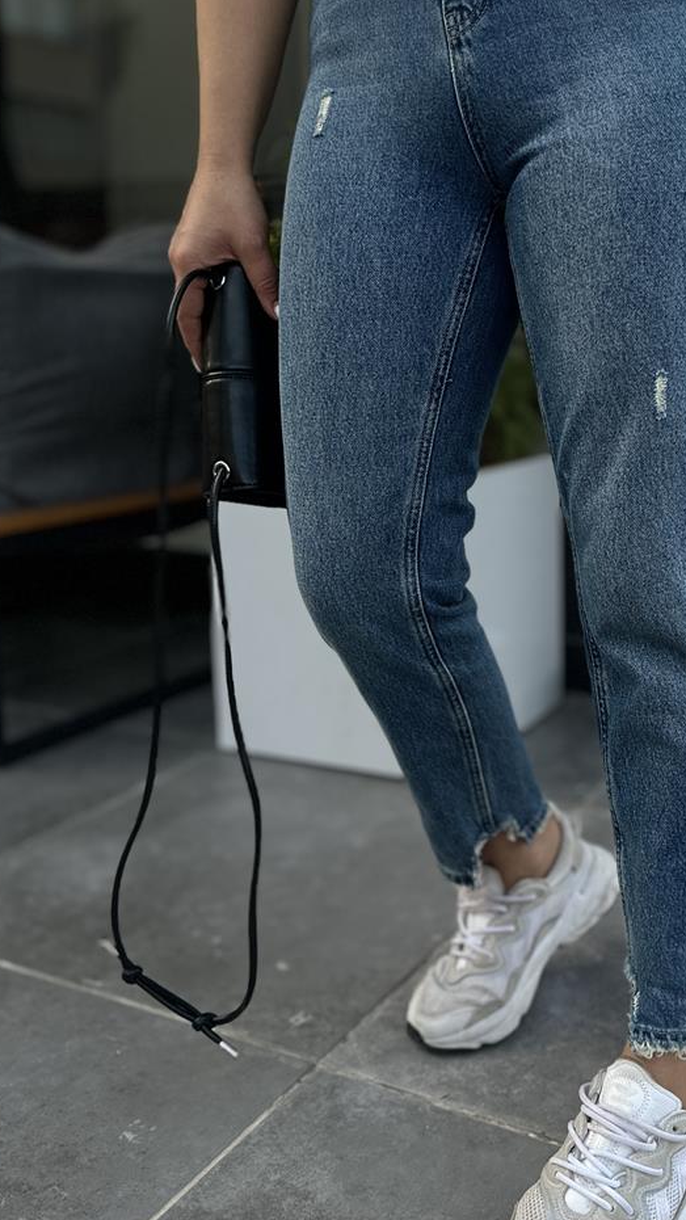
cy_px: 517
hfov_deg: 32.0
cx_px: 547
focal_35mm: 36
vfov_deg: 55.1
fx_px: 1164
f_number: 1.78
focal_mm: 6.86
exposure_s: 1/404
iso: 80
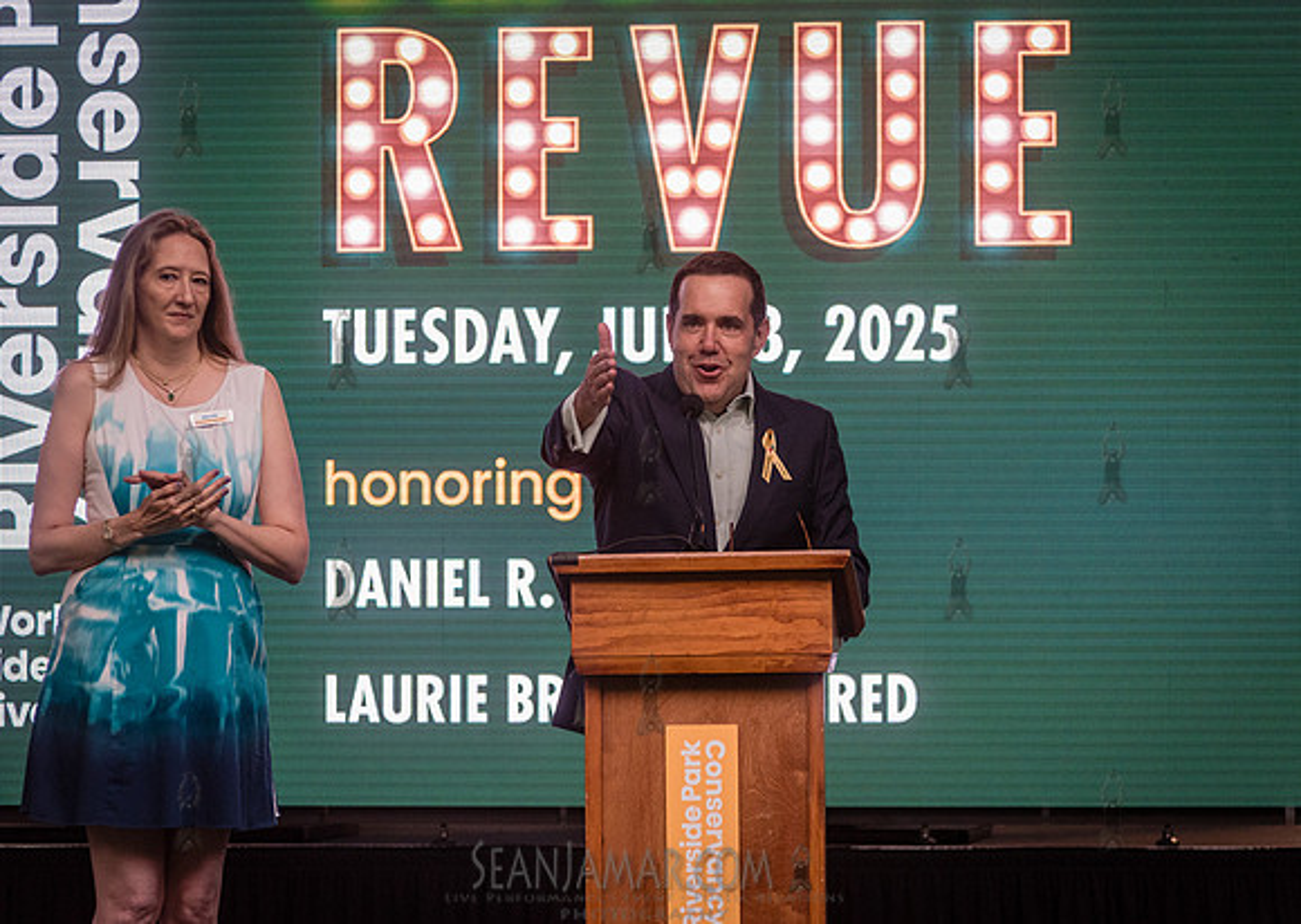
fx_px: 6496
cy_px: 427
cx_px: 684
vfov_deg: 8.1
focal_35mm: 176
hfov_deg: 11.4
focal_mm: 155
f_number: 3.5
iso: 2000
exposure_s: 1/1600
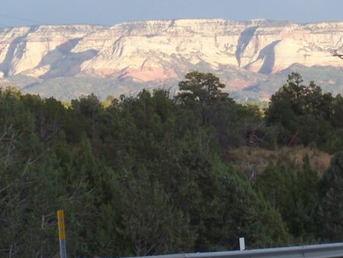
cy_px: 19
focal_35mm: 232
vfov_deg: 6.4
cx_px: 176
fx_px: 2300
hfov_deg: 8.5
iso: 80
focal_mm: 16.8
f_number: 4.6
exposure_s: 1/180
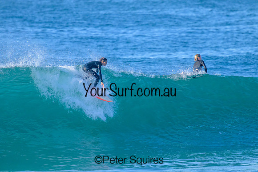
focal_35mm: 800
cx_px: 129
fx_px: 5734
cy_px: 86
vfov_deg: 1.7
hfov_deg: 2.6
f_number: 11
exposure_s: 1/2000
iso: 4000
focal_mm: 800
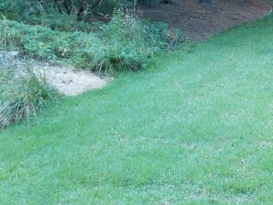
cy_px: 85
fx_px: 568
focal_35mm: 72
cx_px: 293
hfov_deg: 25.3
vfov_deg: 20.4
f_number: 3.3
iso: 280
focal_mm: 4.1
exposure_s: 1/250
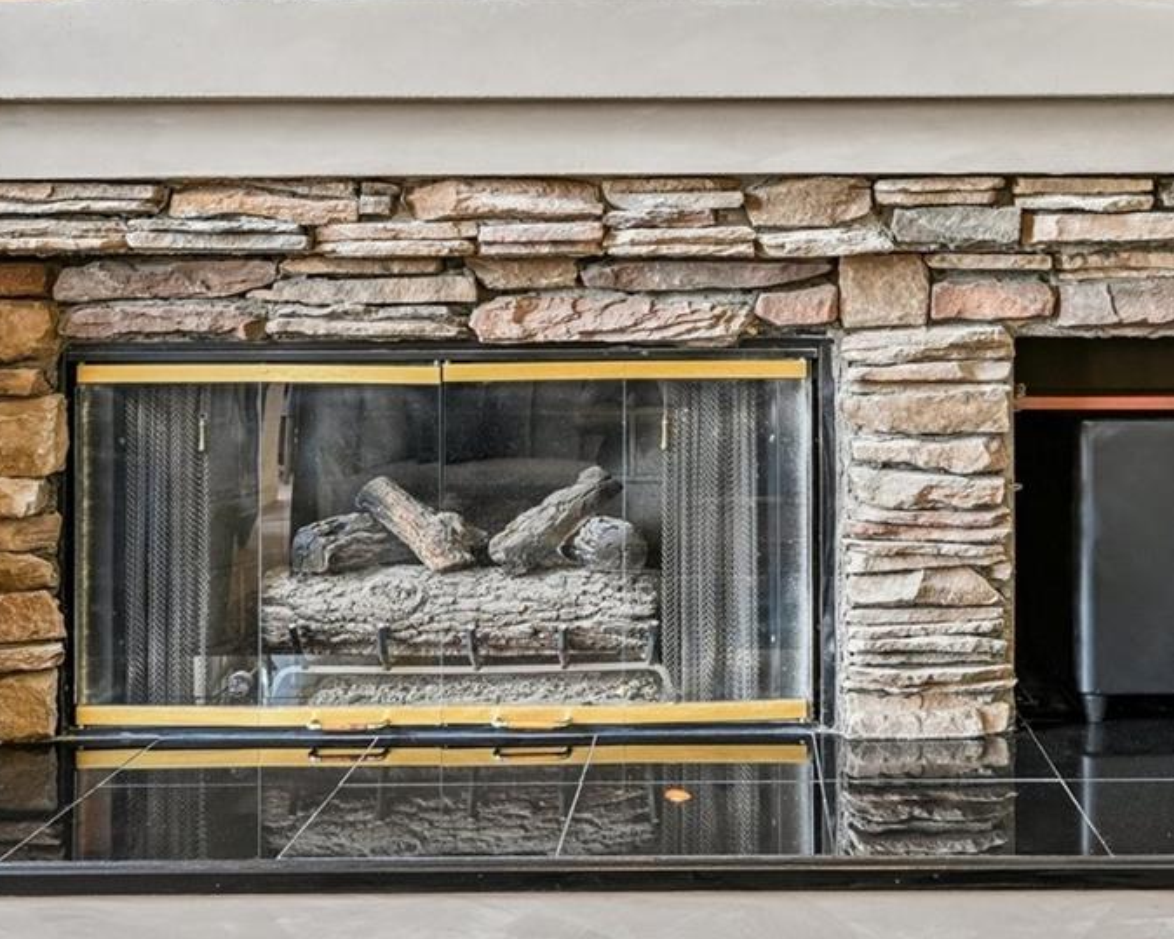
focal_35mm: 49
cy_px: 251
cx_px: 740
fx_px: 1702
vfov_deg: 30.4
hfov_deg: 37.8
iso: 400
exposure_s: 1/13
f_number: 11
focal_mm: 22
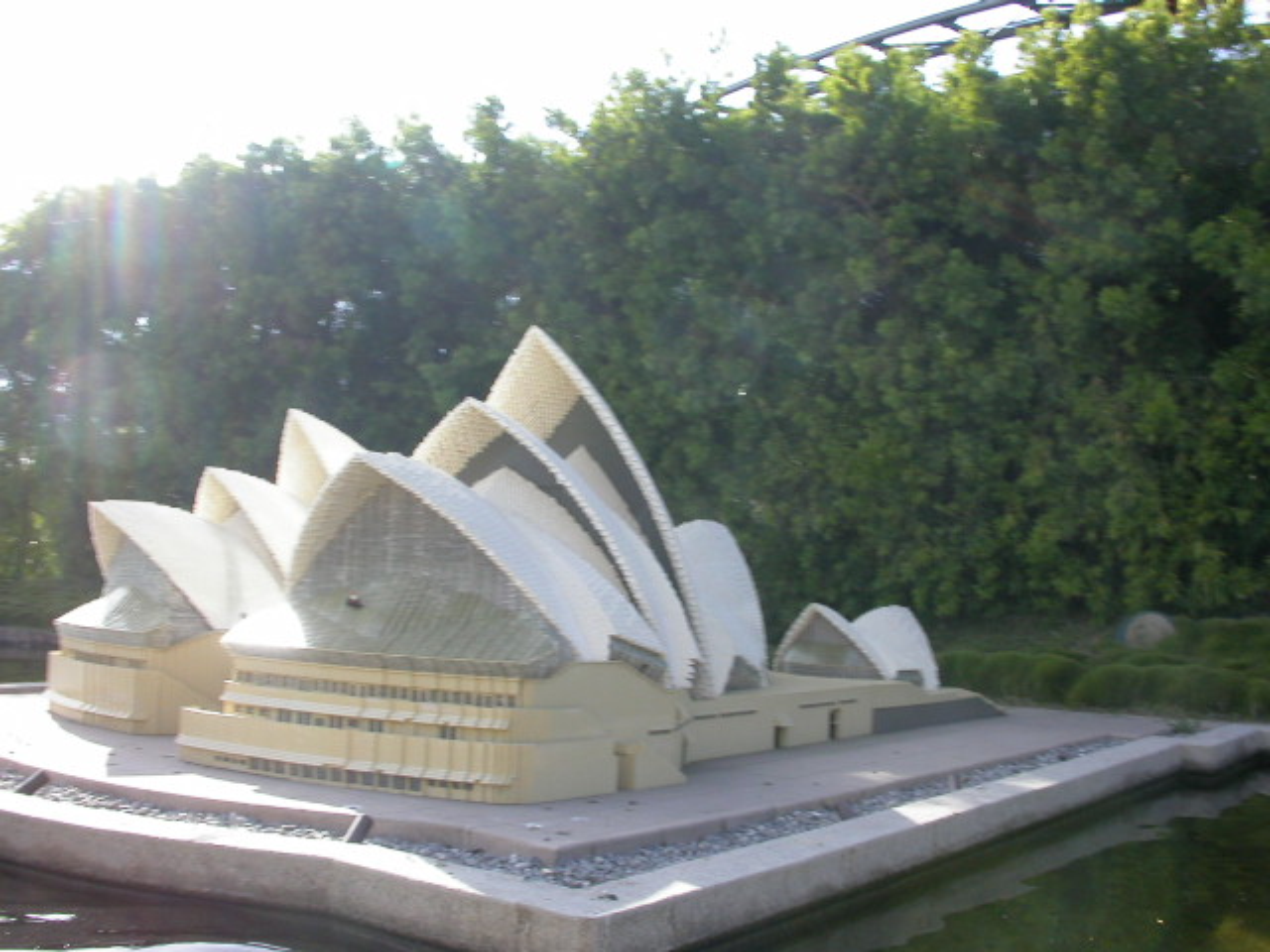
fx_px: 1394
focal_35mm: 38
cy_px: 476
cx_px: 635
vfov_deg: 37.7
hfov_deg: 49.0
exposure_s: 1/148
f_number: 6
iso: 100
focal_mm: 7.85
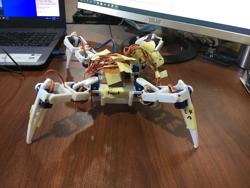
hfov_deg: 61.7
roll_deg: -1.8
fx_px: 209
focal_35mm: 29
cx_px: 125
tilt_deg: -31.4
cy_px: 94
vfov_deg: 48.2
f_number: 2.2
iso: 125
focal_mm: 4.15
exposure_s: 1/33
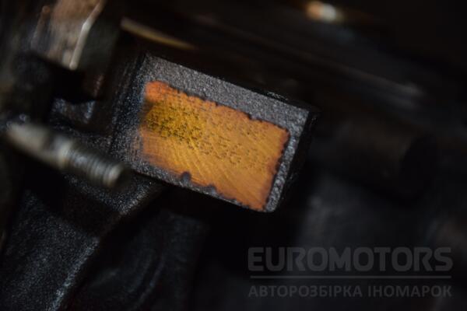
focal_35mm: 158
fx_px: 2043
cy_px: 156
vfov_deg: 8.7
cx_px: 234
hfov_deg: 13.0
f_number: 5.6
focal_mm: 105
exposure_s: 1/60
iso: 800
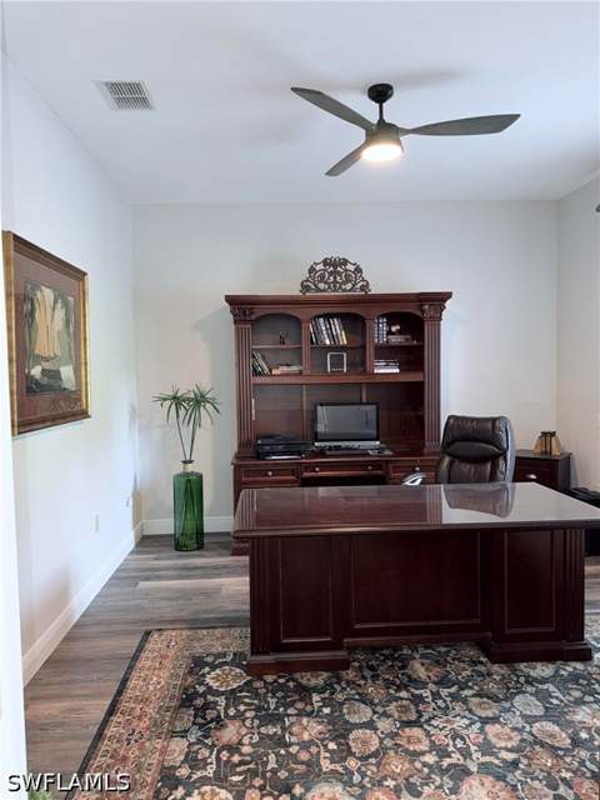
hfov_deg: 56.8
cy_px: 400
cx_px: 300
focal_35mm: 24
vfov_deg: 71.6
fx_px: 555
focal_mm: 6.76
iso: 100
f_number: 1.78
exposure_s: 1/15
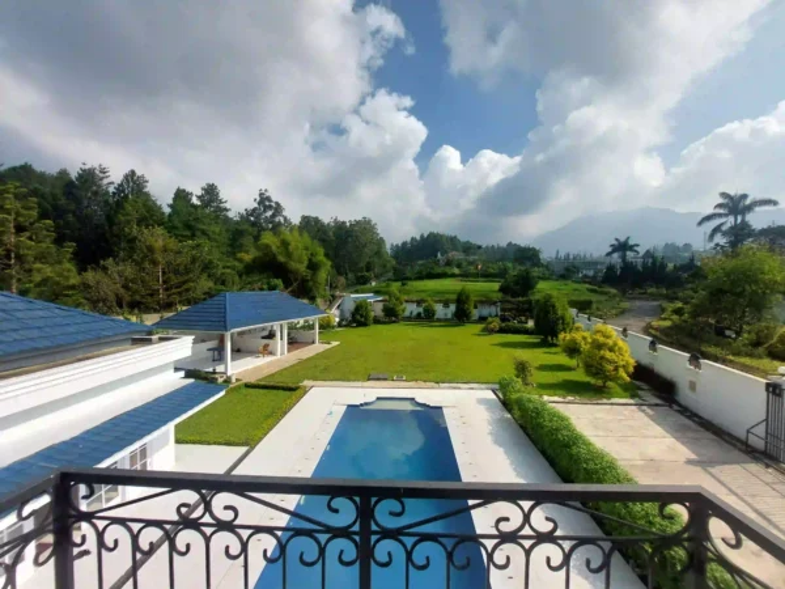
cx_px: 392
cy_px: 294
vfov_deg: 89.9
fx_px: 295
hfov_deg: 106.2
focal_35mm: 13
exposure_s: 1/2339
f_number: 2.2
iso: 50
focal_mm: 1.74
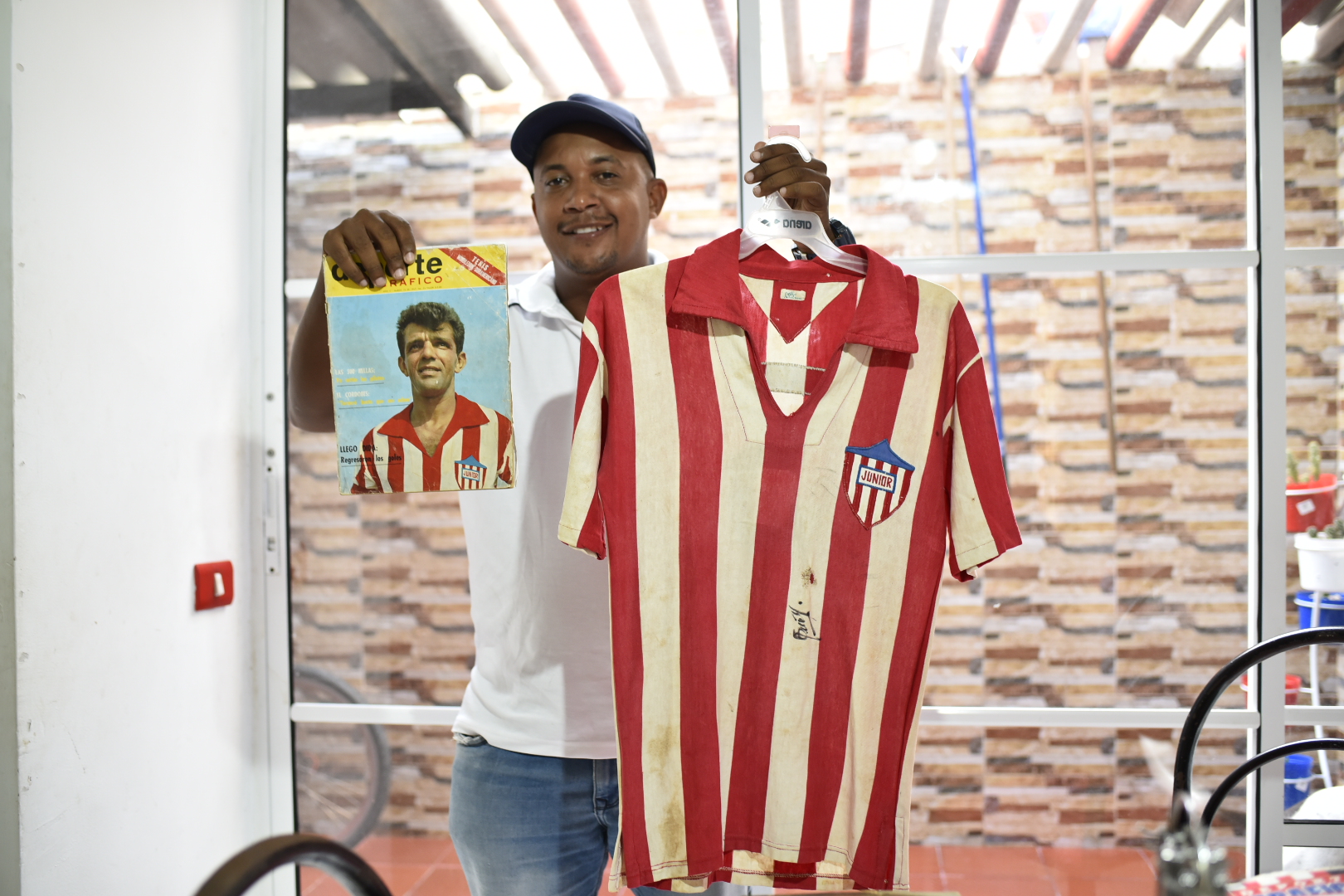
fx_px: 1307
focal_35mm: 35
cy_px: 448
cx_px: 672
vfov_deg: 37.9
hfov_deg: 54.4
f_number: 2.5
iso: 1000
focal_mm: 35
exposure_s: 1/30
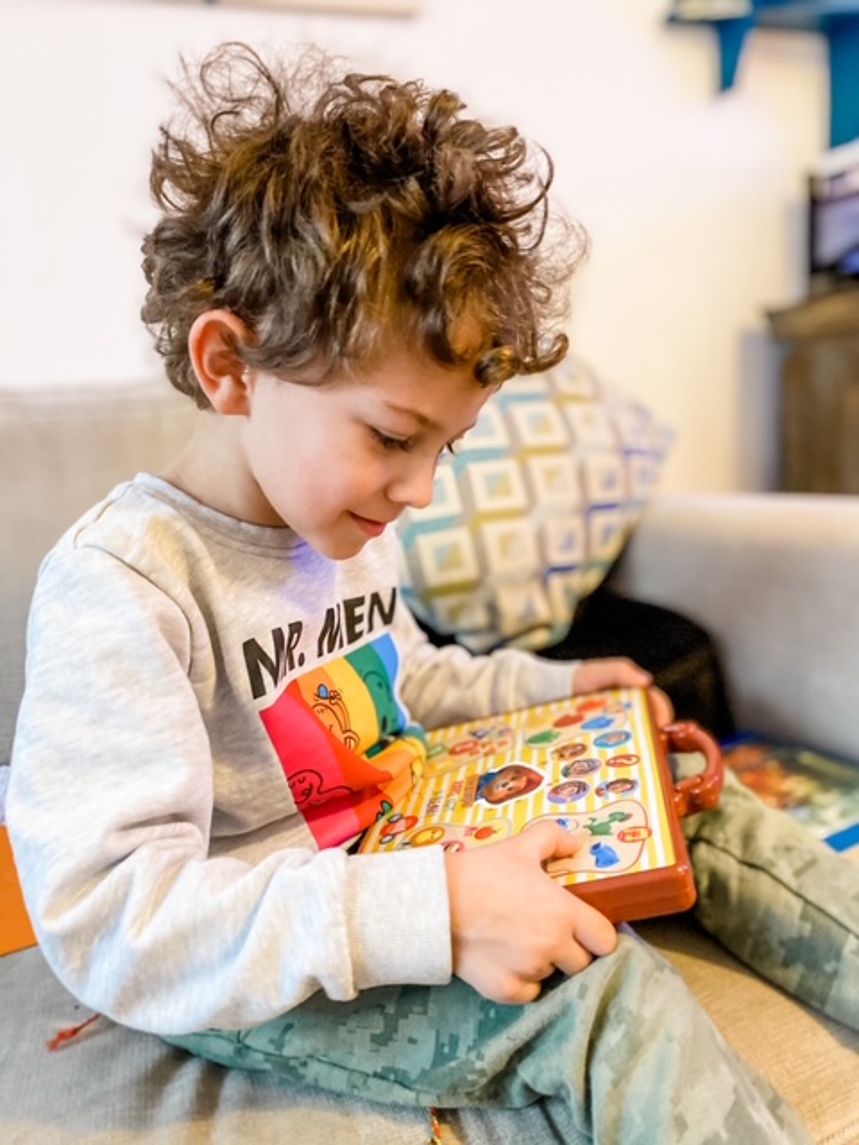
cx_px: 430
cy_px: 572
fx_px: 860
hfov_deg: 53.1
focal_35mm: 26
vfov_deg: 67.3
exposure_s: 1/35
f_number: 1.8
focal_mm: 4.25
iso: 500
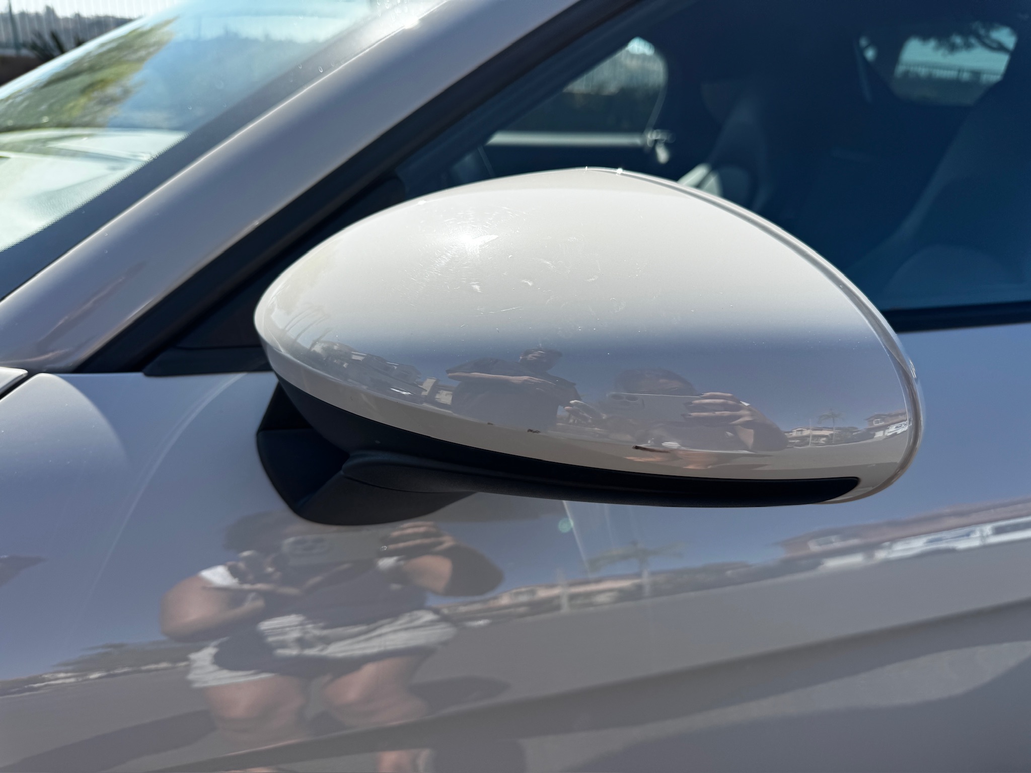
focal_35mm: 24
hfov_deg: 71.6
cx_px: 516
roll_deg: -4.5
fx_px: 715
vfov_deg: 56.8
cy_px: 386
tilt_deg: -23.2
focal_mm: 6.76
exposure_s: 1/2041
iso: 80
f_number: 1.78
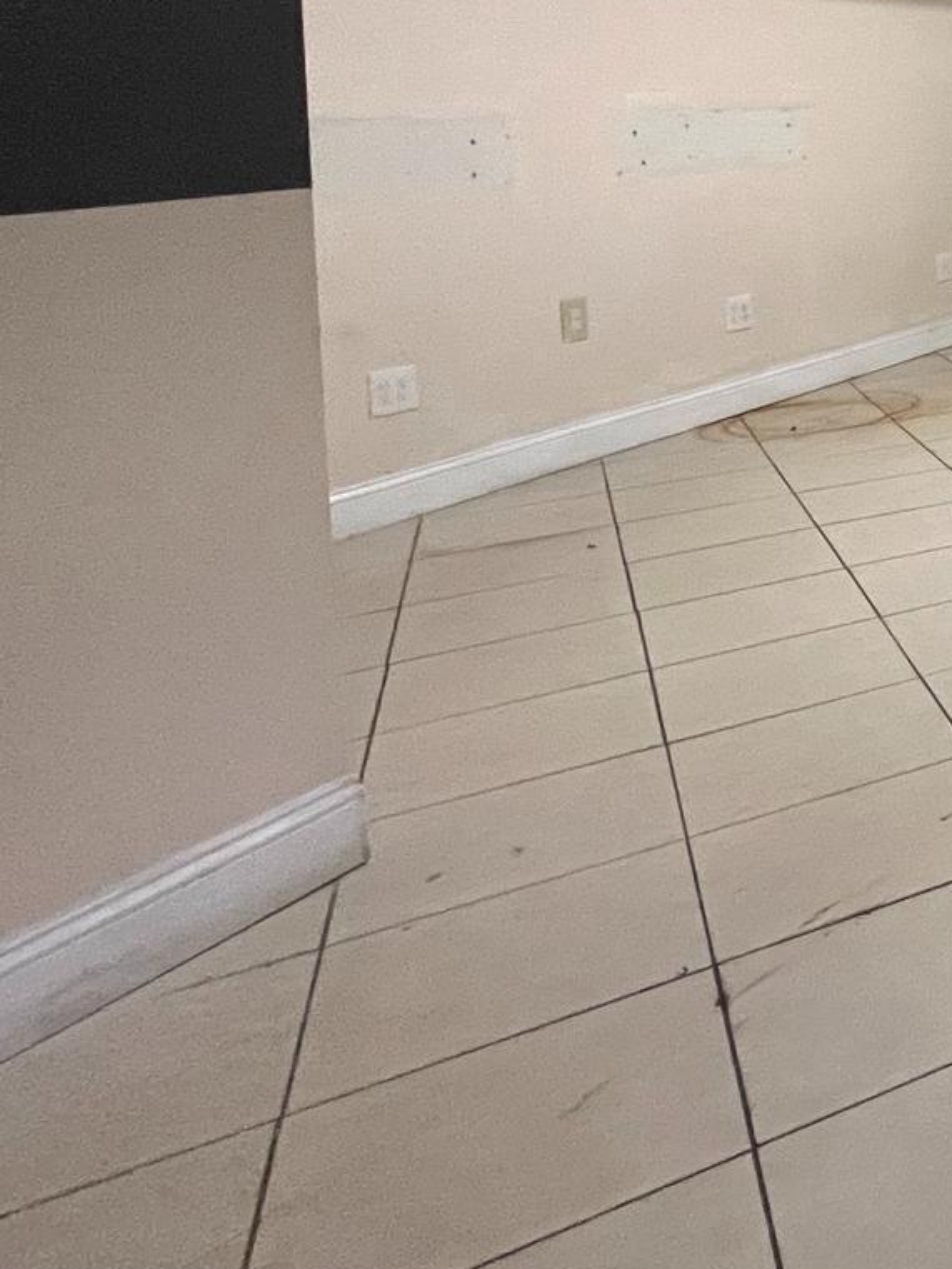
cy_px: 147
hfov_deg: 23.0
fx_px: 1283
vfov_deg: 47.7
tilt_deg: -2.2
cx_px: 1681
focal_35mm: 35
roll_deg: +1.1
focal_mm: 1.57
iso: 320
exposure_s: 1/60
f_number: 1.8
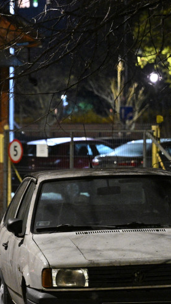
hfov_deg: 4.5
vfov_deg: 8.0
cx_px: 37
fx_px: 2168
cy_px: 181
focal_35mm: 269
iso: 12800
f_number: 5
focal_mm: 120
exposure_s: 1/25
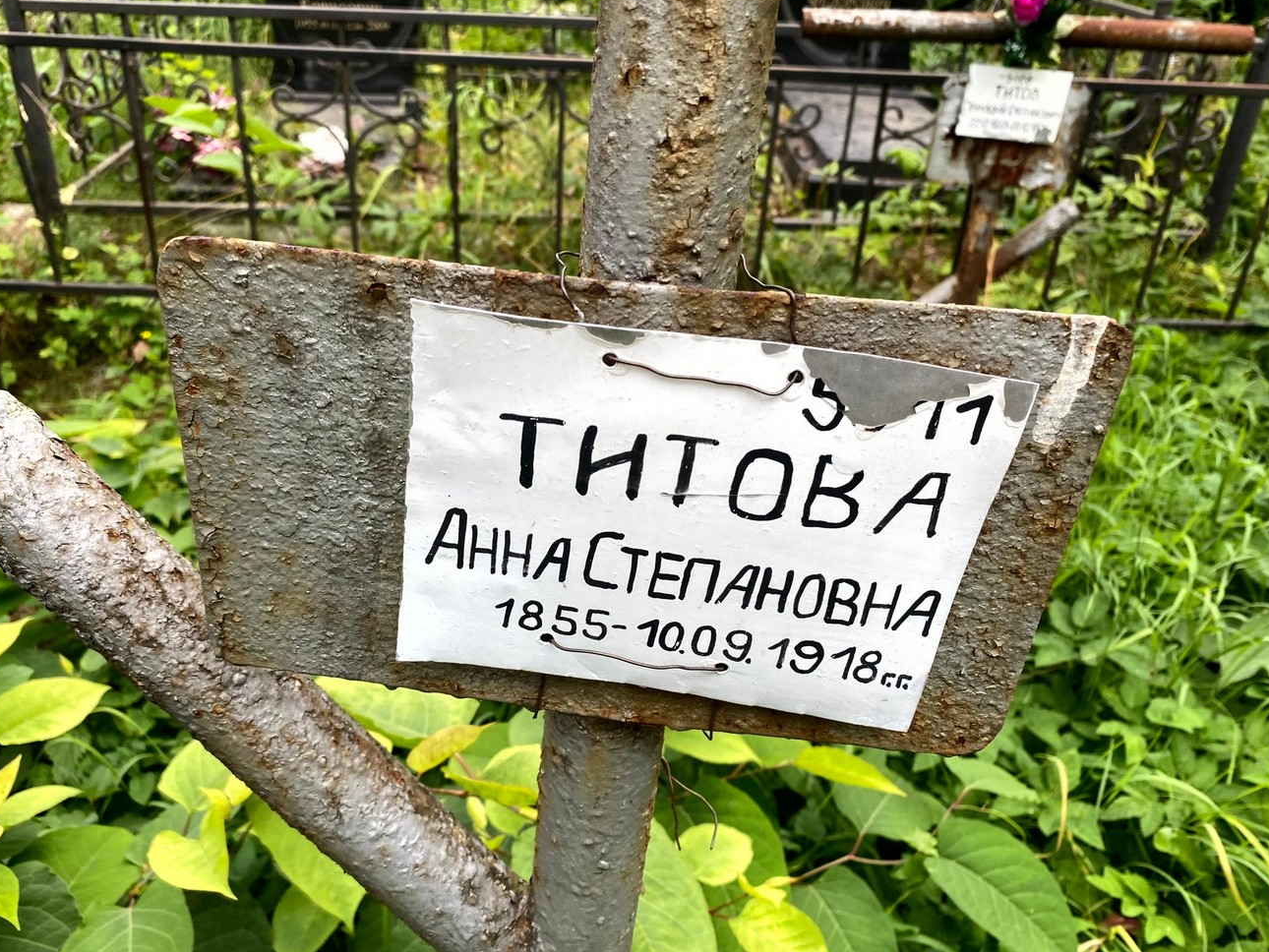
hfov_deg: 61.6
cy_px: 501
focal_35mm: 29
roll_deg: -3.8
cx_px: 585
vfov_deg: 48.2
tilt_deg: -30.5
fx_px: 1063
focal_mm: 4.25
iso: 32
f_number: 1.8
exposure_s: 1/402
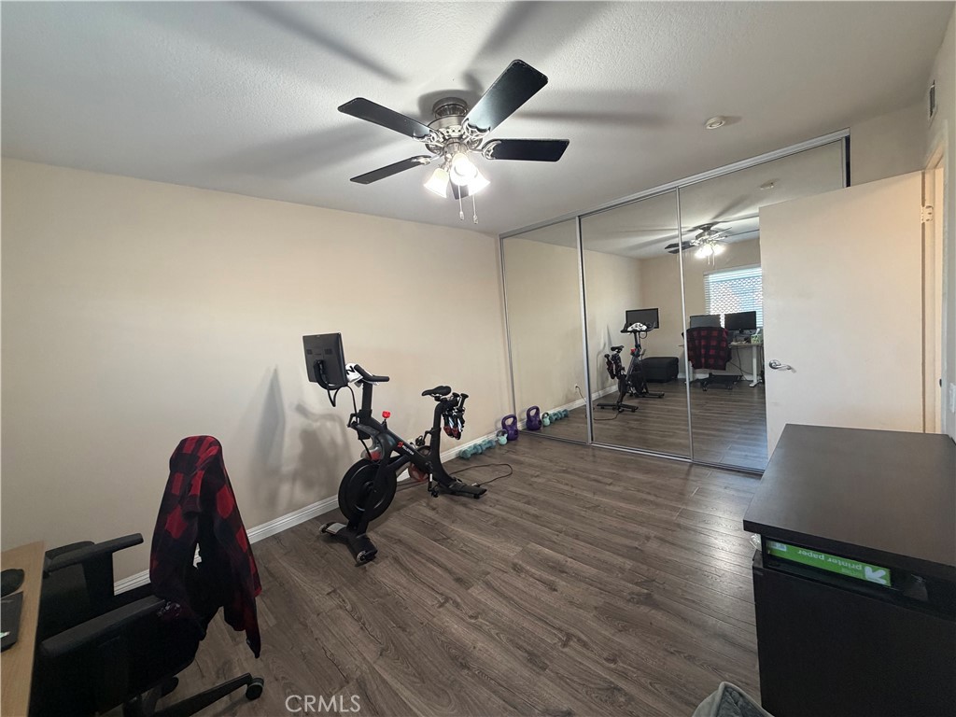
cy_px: 358
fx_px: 387
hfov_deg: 102.1
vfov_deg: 85.7
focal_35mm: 14
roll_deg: +5.2
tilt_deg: -4.7
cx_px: 478
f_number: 2.2
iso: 250
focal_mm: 2.22
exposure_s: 1/60
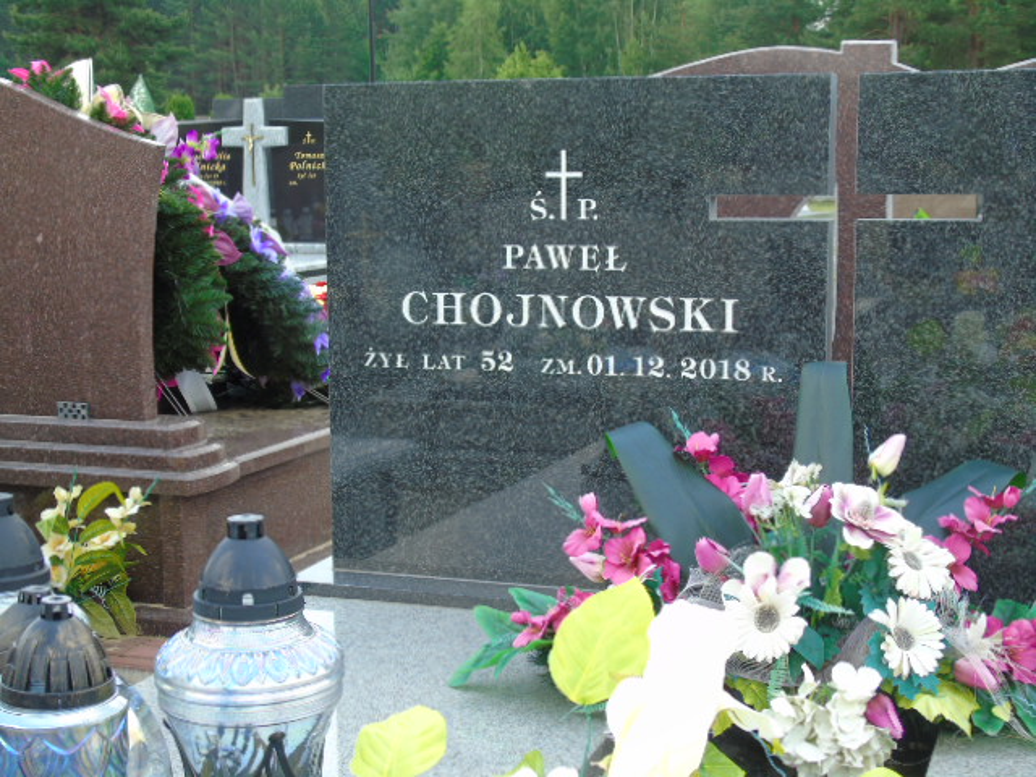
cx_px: 518
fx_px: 1616
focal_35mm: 54
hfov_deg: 35.5
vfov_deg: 27.0
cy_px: 388
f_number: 4.3
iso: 80
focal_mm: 9.6
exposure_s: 1/100
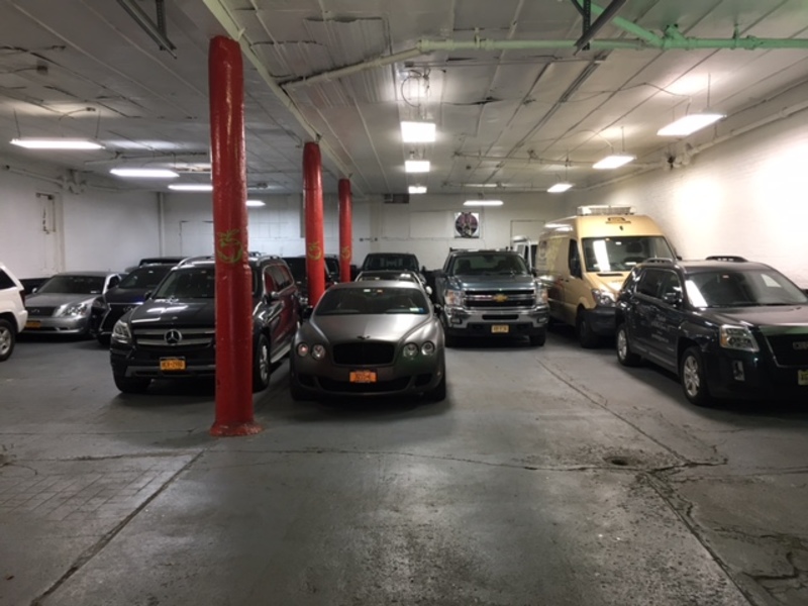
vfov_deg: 48.2
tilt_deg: -3.2
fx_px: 677
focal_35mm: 29
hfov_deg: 61.7
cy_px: 303
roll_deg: +1.1
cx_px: 404
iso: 80
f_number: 2.2
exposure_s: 1/30
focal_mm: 4.15
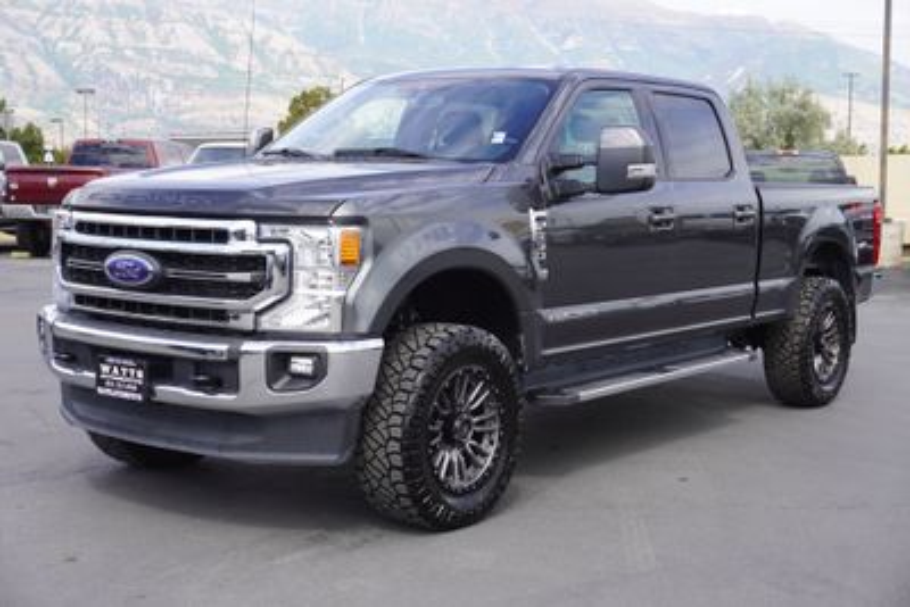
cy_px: 304
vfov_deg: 27.3
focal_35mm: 50
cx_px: 455
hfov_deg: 40.0
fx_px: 1252
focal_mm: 33
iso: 100
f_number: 8
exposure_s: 1/100
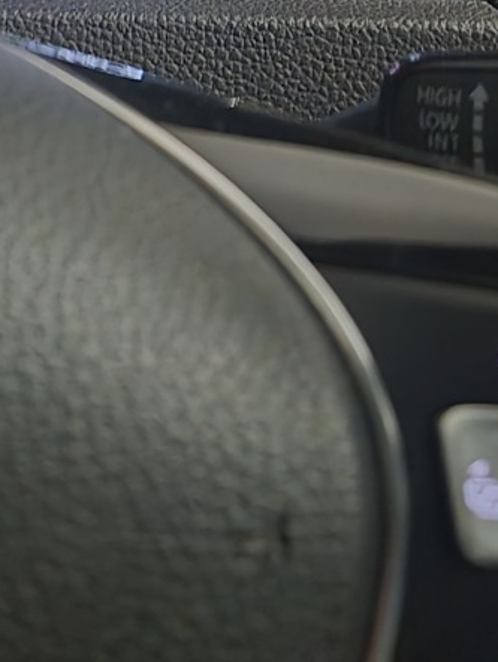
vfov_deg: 22.5
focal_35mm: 83
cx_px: -378
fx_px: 1590
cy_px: -25
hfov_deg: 15.5
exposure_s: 1/24.6
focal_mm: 5.4
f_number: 1.8
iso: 2000
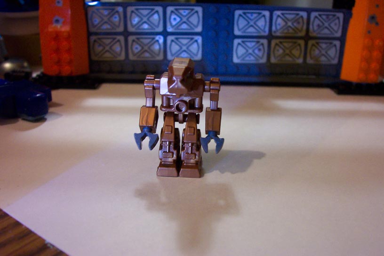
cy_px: 128
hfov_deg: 54.4
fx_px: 373
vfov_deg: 37.9
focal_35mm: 35
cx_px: 192
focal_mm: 7.5
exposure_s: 1/20
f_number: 2.8
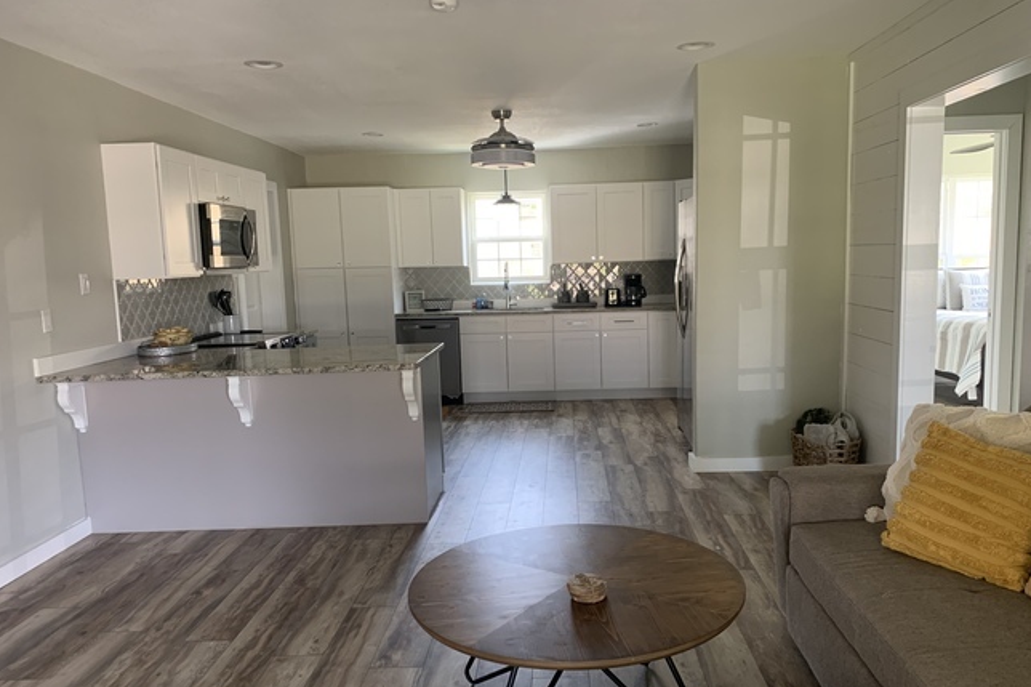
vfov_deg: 46.4
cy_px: 365
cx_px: 528
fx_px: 802
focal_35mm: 28
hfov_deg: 65.5
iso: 160
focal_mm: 4.25
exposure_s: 1/60
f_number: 1.8
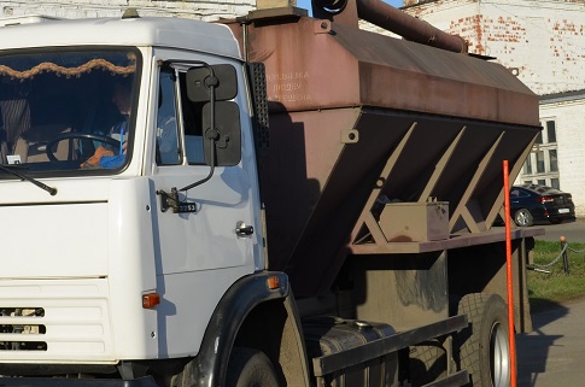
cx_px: 174
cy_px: 176
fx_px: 1443
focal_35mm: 89
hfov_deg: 22.8
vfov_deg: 15.3
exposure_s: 1/320
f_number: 9
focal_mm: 24
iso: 100
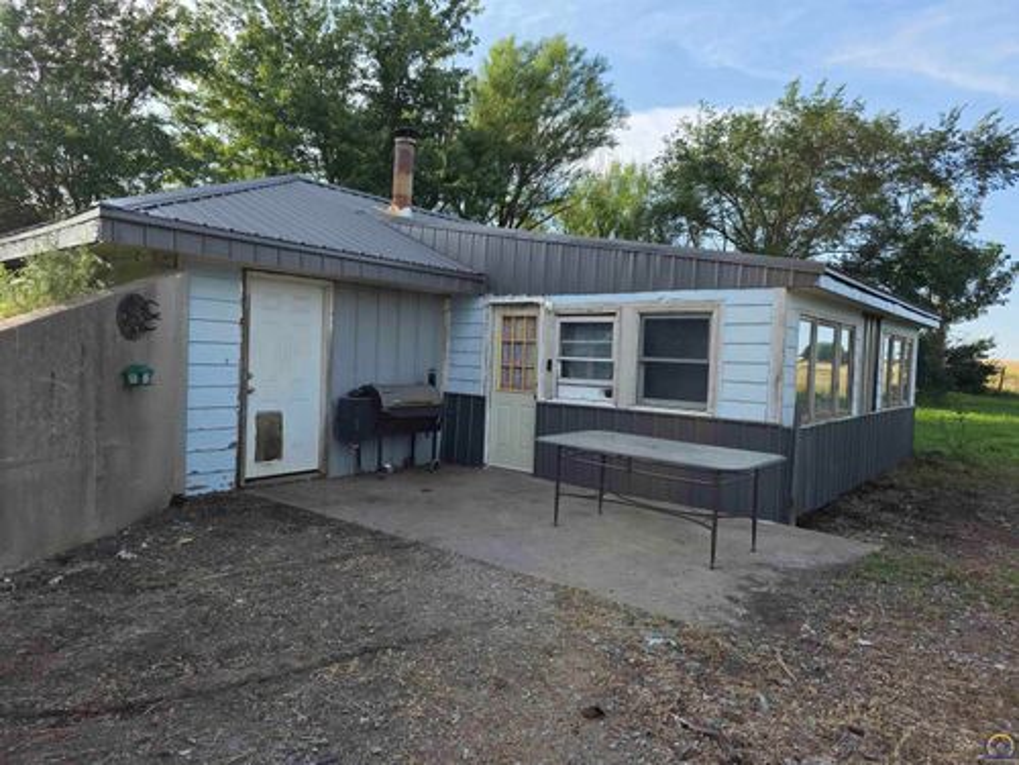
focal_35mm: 23
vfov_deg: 58.9
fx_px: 677
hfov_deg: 73.9
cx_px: 510
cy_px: 382
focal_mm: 6.3
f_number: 1.7
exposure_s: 1/2169
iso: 80
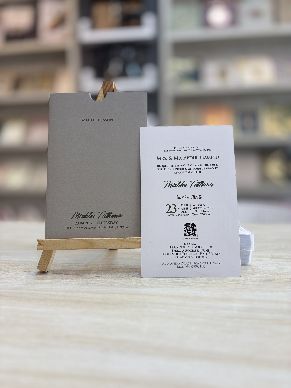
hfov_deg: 53.1
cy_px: 194
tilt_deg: -8.8
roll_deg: -0.2
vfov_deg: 67.3
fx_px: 291
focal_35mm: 26
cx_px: 146
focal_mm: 5.96
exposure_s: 1/100
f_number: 1.6
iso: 64
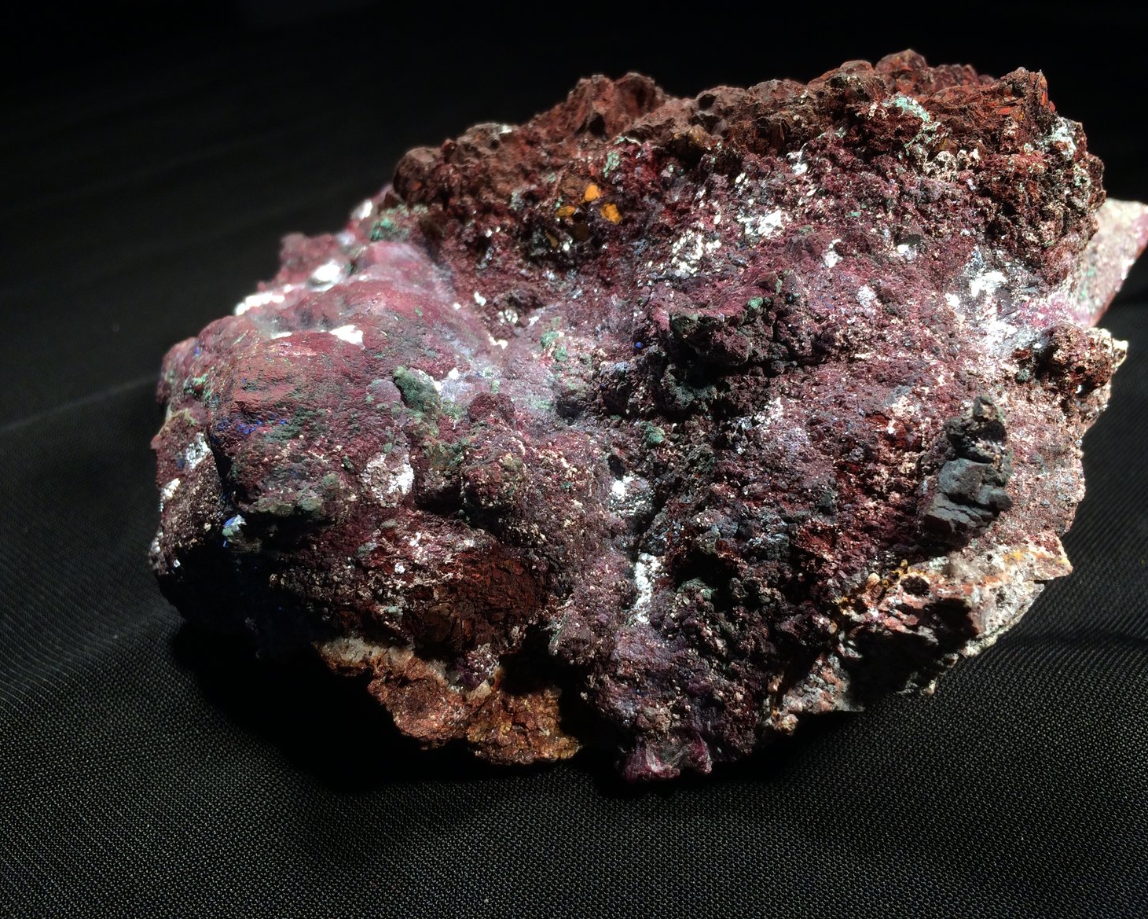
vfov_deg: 47.1
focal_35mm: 31
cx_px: 618
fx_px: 1053
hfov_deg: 57.1
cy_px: 453
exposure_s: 1/159
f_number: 2.2
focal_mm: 4.15
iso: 32
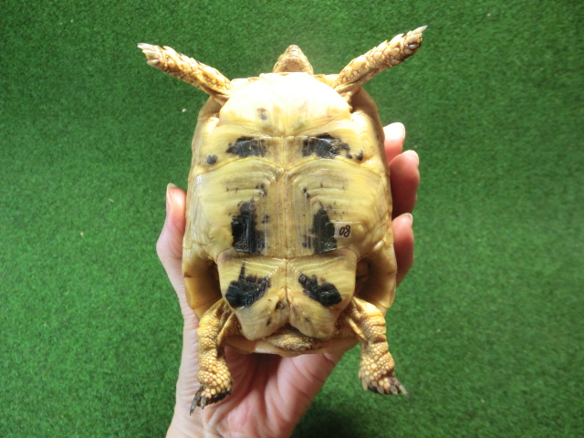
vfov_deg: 49.7
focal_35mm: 28
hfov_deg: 63.4
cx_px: 292
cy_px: 219
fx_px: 472
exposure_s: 1/60
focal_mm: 5
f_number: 3
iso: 640
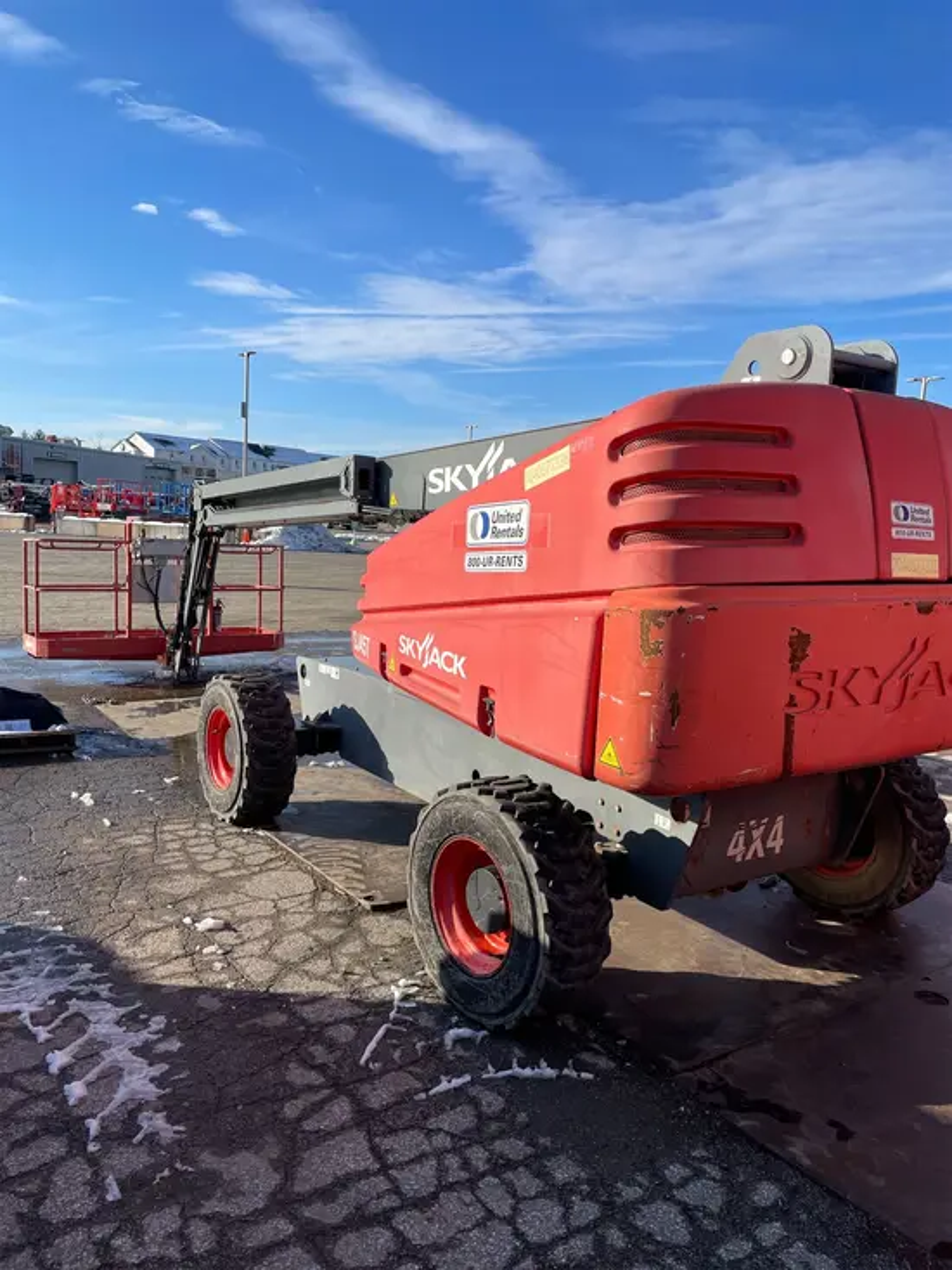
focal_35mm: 26
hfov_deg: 53.1
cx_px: 476
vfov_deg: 67.3
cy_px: 635
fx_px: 953
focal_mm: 4.2
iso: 32
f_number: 1.6
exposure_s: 1/3509
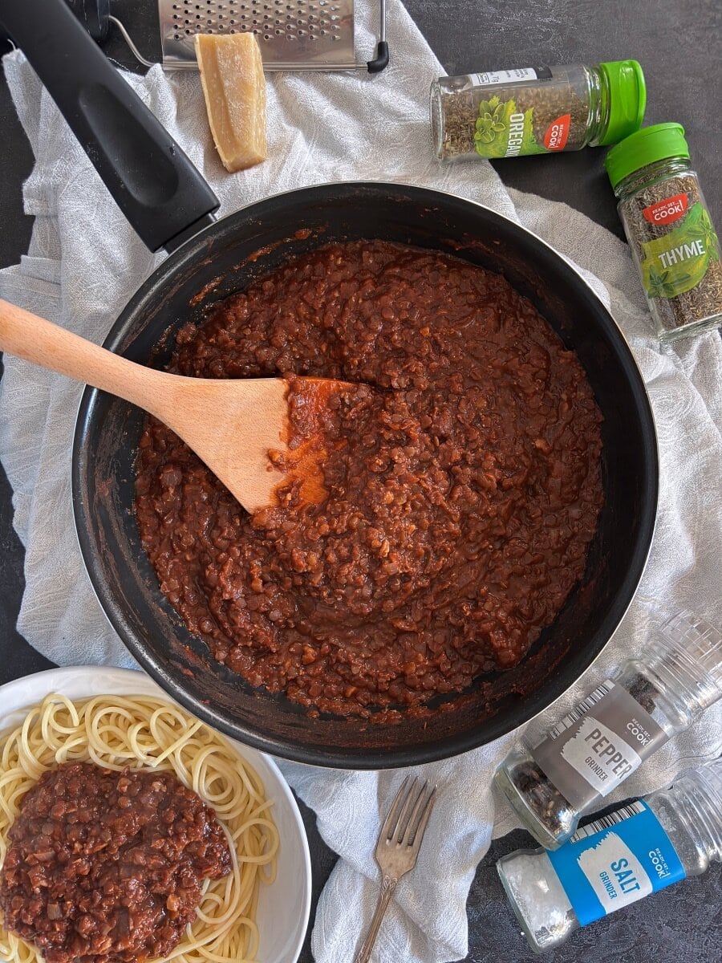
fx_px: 723
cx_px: 361
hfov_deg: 53.1
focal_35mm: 26
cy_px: 482
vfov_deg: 67.3
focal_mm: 5.96
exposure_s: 1/53
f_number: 1.6
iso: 200
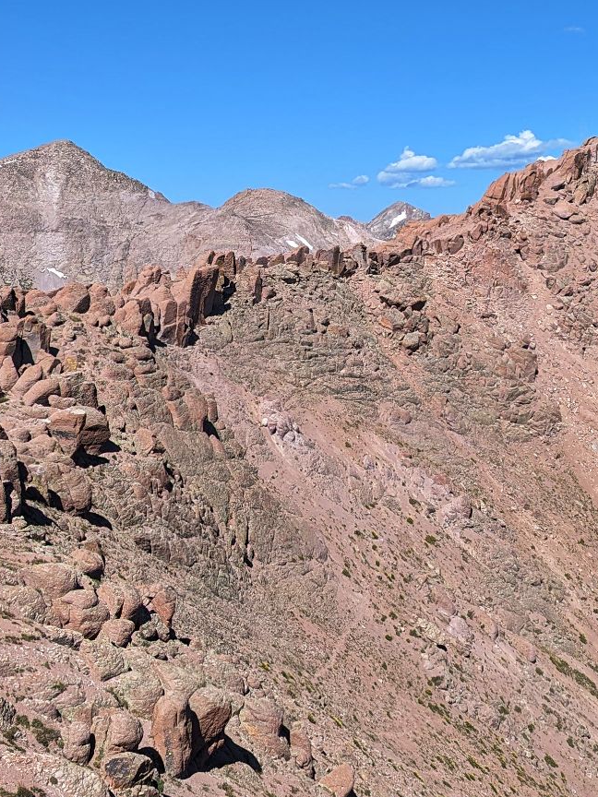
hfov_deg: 25.7
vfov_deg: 33.3
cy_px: 222
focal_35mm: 57
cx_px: 298
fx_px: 1313
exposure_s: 1/2463
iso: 46
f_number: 1.85
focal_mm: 6.81
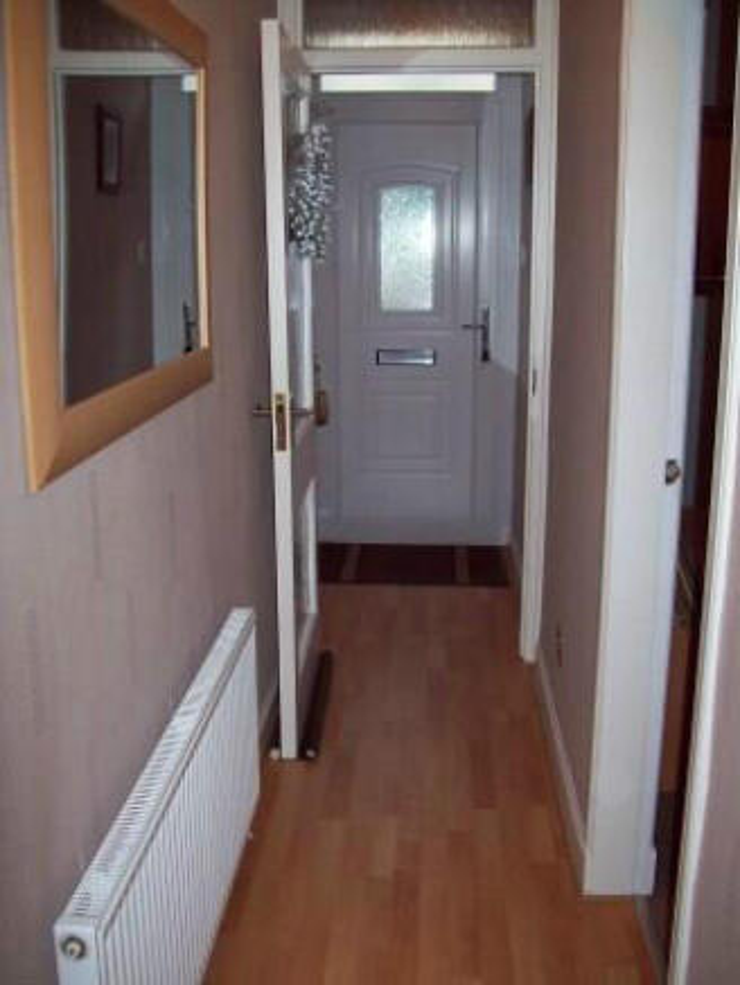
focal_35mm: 36
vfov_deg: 51.3
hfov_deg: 39.7
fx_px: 1026
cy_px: 492
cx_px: 370
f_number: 2.7
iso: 200
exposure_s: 1/64
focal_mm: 6
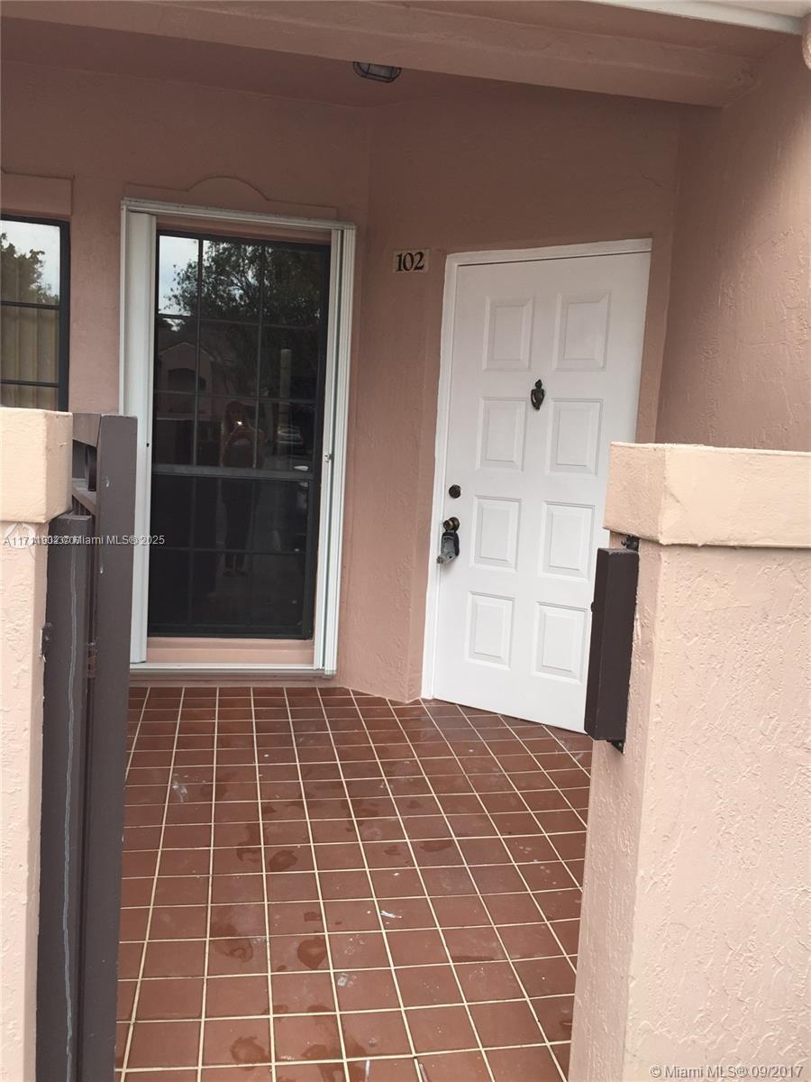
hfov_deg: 48.2
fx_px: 906
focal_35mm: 29
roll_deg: -3.0
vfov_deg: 61.7
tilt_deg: -5.6
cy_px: 541
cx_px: 406
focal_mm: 4.15
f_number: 2.2
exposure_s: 1/314
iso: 32
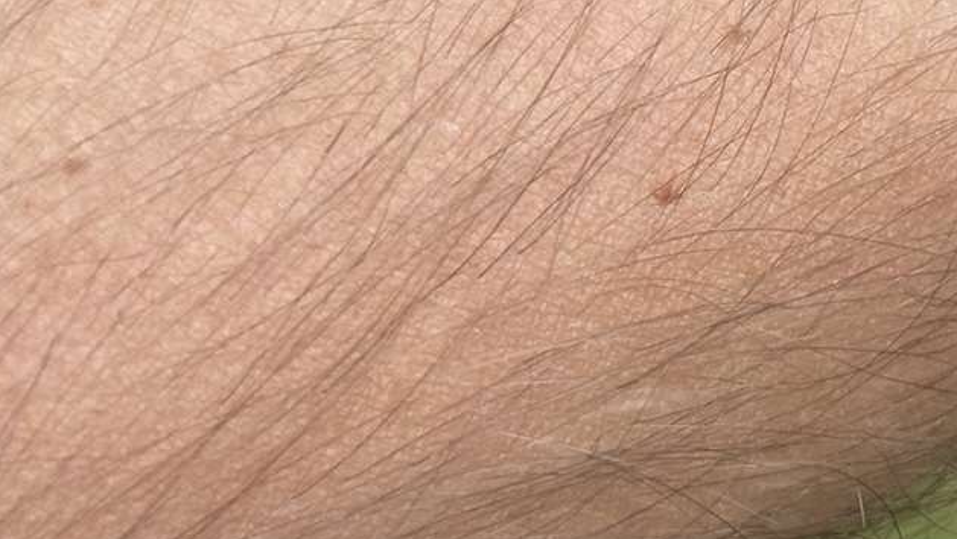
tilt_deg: -38.8
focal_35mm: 158
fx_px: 4010
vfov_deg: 7.6
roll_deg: +3.8
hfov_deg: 13.4
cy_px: -257
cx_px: 994
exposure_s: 1/987
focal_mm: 6.76
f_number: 1.78
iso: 80
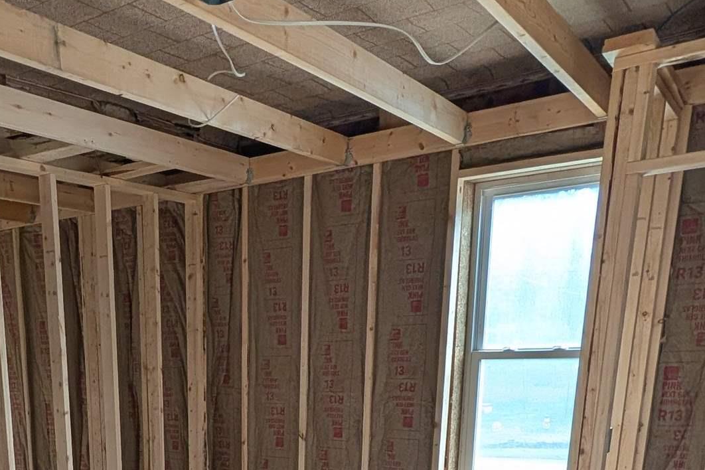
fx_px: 705
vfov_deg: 31.3
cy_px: 556
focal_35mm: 36
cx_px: 149
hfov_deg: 50.2
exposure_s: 1/83.6
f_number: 1.7
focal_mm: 2.02
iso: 63
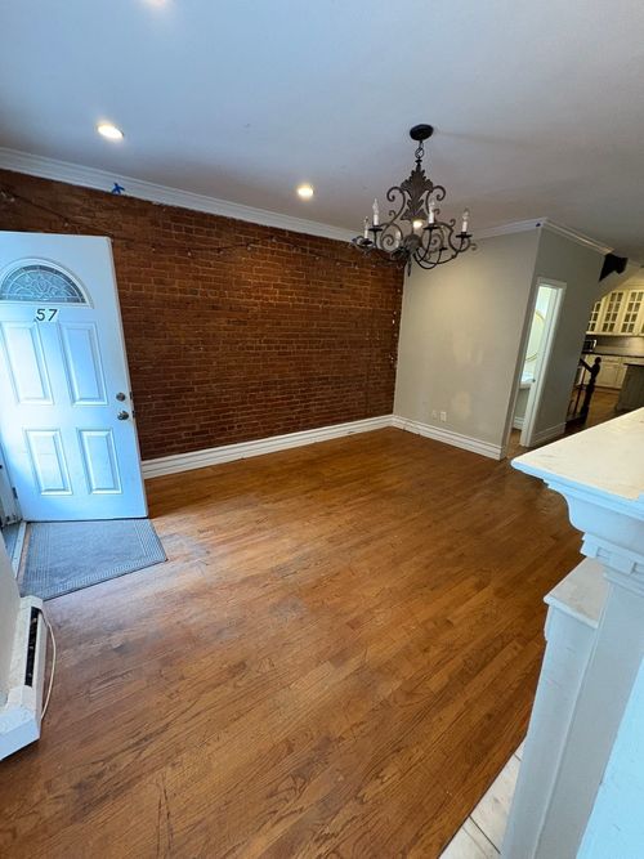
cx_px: 322
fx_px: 347
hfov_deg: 85.7
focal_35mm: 14
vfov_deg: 102.1
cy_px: 430
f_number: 2.2
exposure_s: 1/60
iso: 500
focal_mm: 2.22
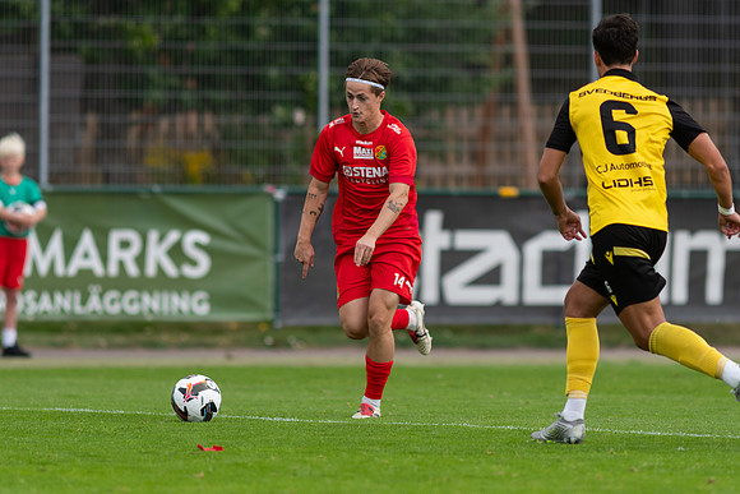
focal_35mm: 474
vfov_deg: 2.9
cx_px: 370
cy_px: 247
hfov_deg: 4.4
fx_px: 9738
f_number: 3.2
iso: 180
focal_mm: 300
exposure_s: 1/1600
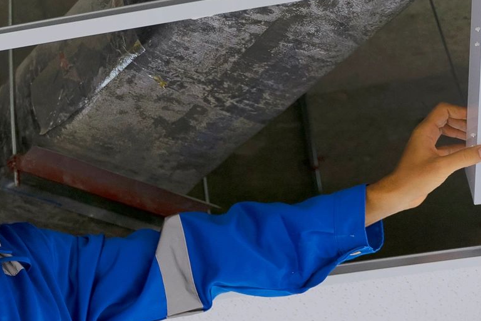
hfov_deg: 18.7
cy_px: 129
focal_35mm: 105
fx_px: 1403
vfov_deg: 13.0
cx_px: -50
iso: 400
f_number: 2.8
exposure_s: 1/160
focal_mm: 38
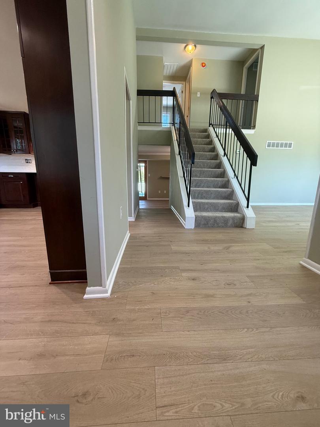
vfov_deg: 102.1
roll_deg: -1.2
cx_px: 160
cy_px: 214
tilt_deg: -11.7
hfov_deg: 85.7
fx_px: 173
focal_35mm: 14
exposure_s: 1/120
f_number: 2.2
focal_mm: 2.22
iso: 320
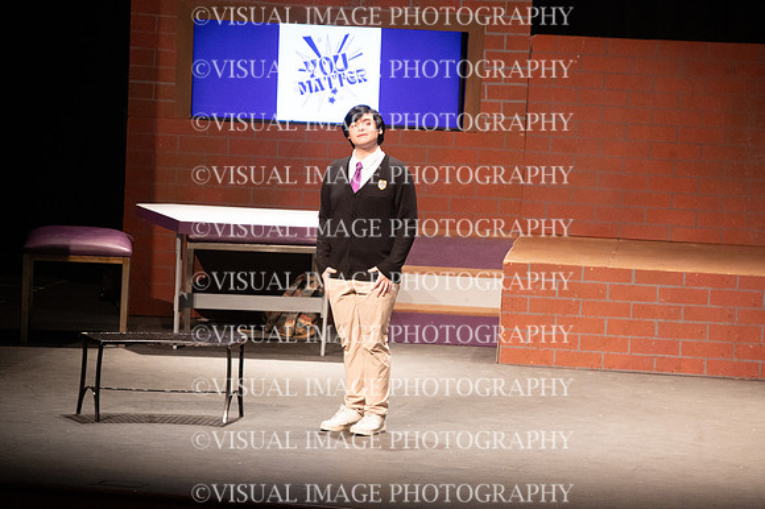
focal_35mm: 320
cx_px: 382
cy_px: 254
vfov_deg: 4.3
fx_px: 6796
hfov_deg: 6.4
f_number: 6.3
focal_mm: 320
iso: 9000
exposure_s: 1/200
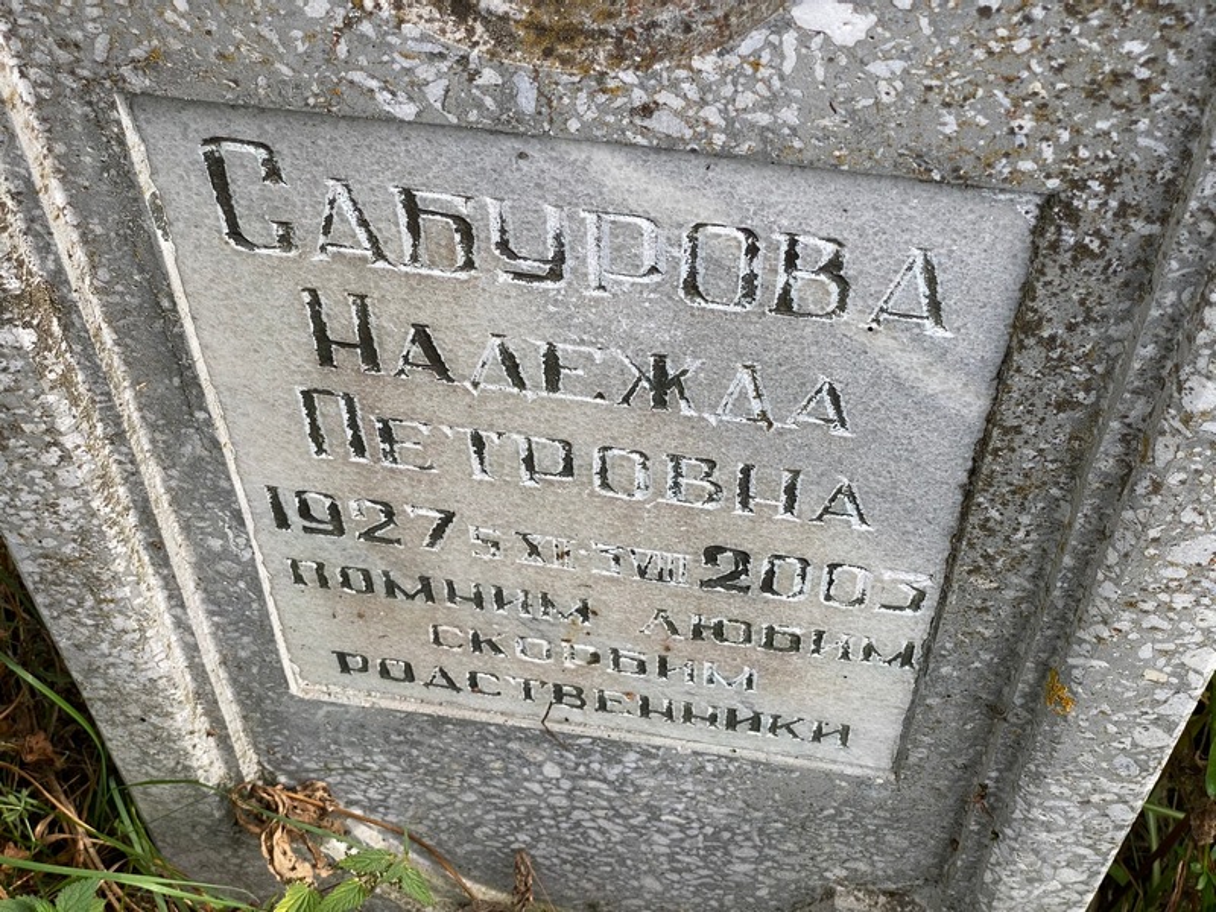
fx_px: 1827
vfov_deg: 28.0
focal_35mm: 52
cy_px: 456
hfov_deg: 36.8
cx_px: 608
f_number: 2
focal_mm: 6
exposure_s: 1/279
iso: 20
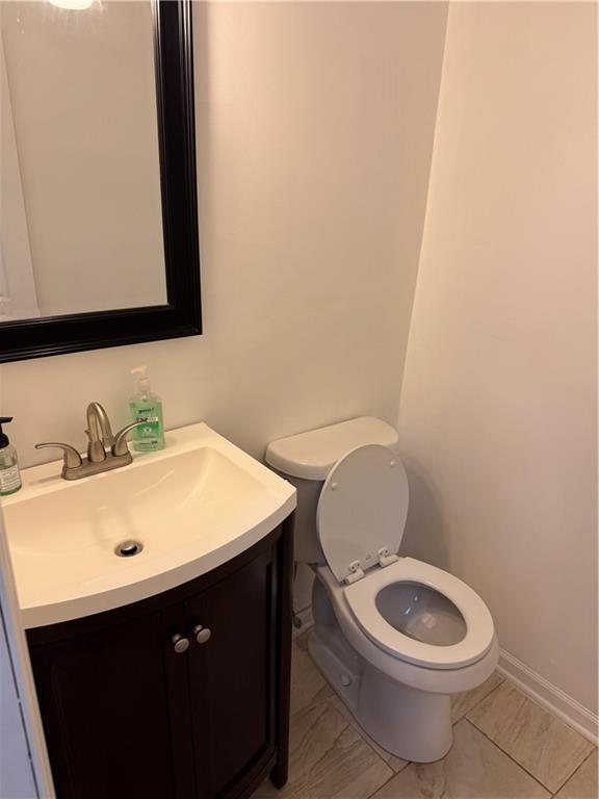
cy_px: 400
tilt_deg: -21.8
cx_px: 300
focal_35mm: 24
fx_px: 554
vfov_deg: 71.6
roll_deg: -1.5
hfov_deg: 56.8
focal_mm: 6.76
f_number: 1.78
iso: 125
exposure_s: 1/120
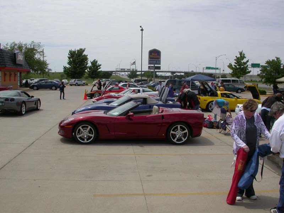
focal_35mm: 38
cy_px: 106
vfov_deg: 37.7
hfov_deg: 49.0
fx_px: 312
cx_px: 142
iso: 100
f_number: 7.5
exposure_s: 1/549
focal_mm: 7.85
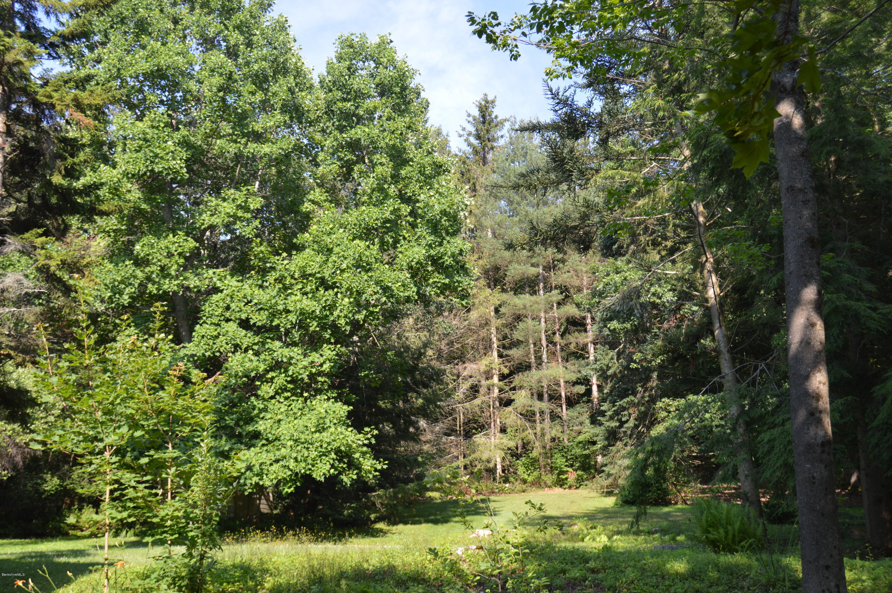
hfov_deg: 53.2
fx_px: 891
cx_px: 446
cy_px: 296
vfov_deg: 36.8
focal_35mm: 36
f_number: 5.6
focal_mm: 24
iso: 100
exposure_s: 1/125
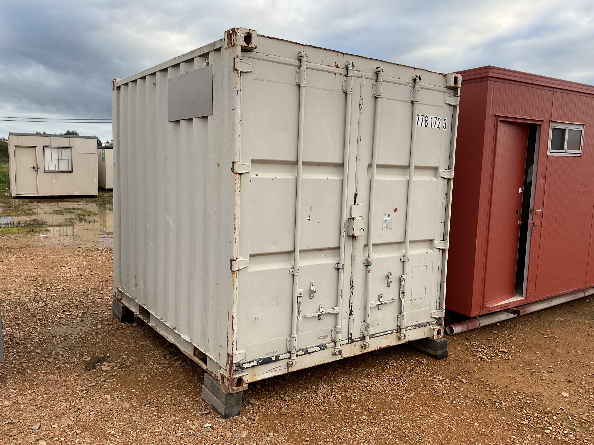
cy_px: 222
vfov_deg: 48.2
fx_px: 498
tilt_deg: -8.3
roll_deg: -2.2
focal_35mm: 29
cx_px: 297
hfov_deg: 61.7
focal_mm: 3
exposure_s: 1/406
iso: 16
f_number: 1.8
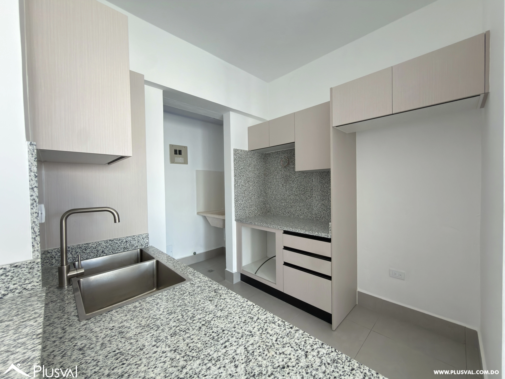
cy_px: 190
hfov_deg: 102.1
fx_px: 204
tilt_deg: -1.9
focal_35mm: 14
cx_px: 252
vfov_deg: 85.7
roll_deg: +1.5
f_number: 2.2
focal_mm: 2.22
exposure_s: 1/30
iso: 100
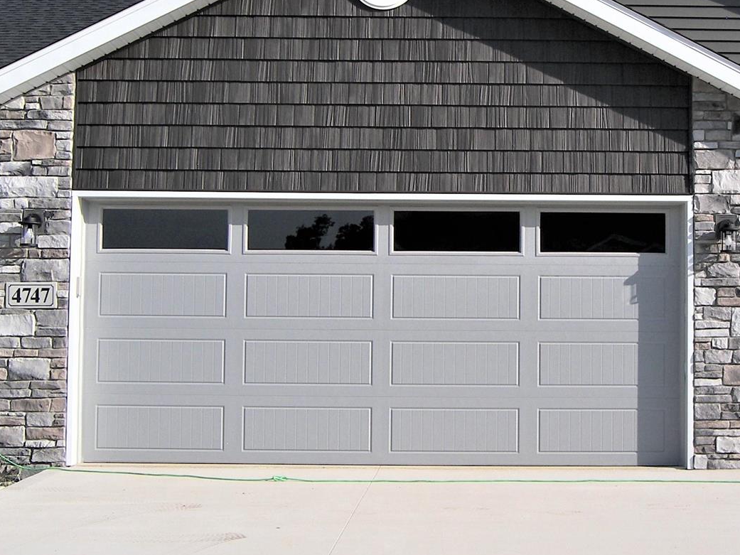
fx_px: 1304
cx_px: 509
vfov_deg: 24.0
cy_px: 236
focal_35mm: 61
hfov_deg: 31.4
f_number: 3.2
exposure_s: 1/1250
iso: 50
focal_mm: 6.5
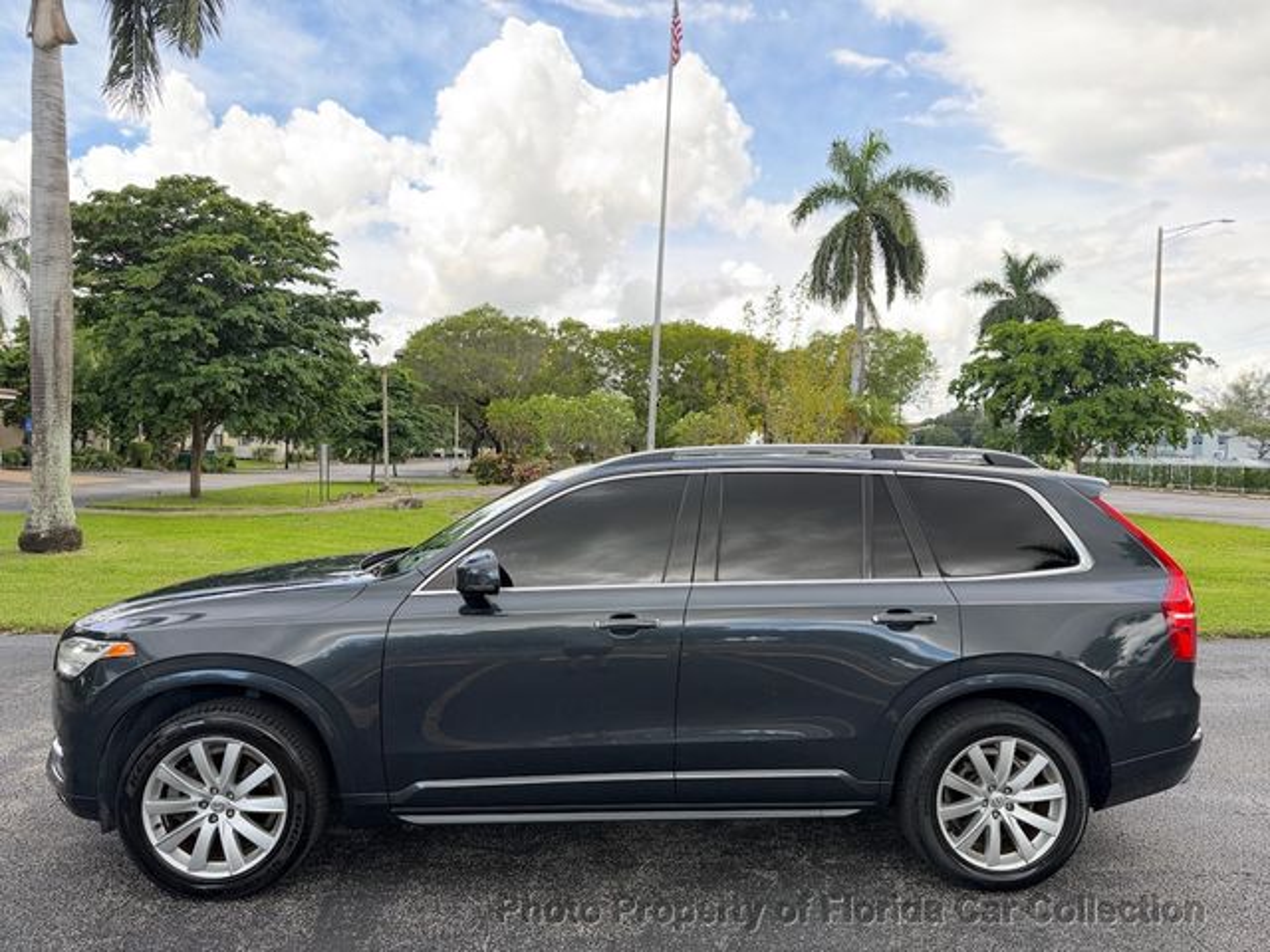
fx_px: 881
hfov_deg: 71.6
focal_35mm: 24
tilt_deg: -1.9
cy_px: 476
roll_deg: -0.4
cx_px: 635
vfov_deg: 56.8
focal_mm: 6.76
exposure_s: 1/389
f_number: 1.78
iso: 100
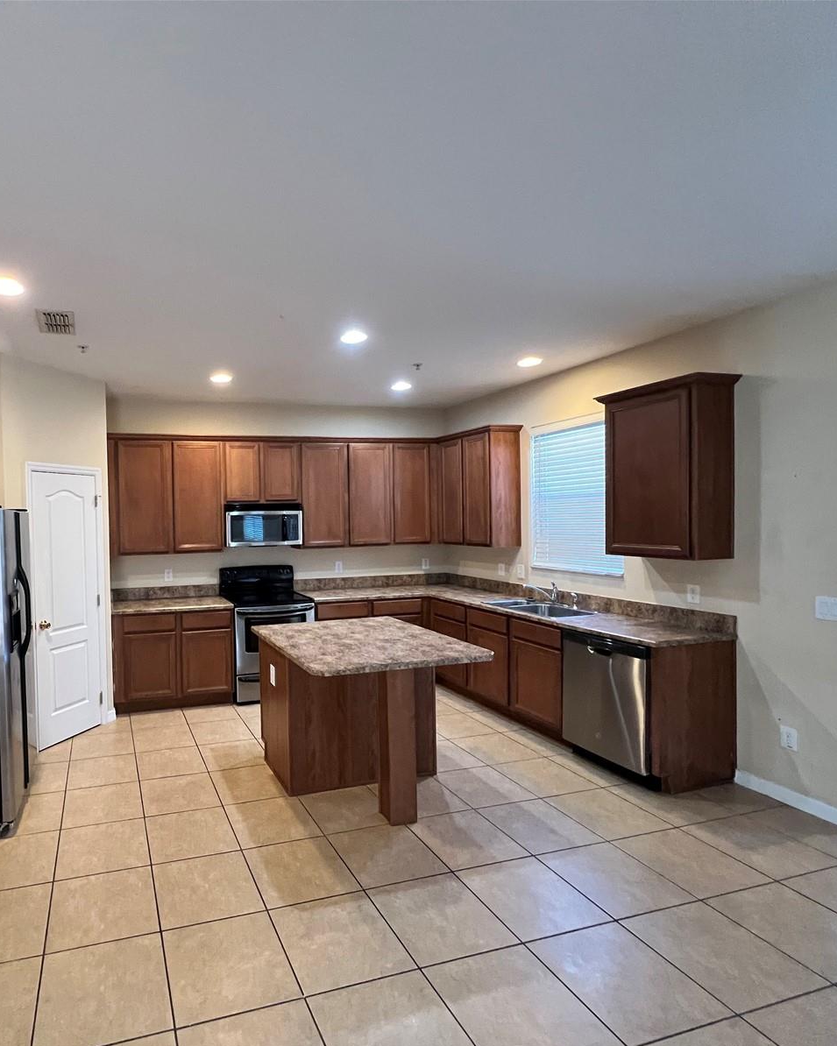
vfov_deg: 89.6
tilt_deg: -1.6
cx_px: 242
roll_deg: +1.5
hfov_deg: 73.2
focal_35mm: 17
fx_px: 526
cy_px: 525
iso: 500
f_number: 1.8
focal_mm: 1.57
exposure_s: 1/60
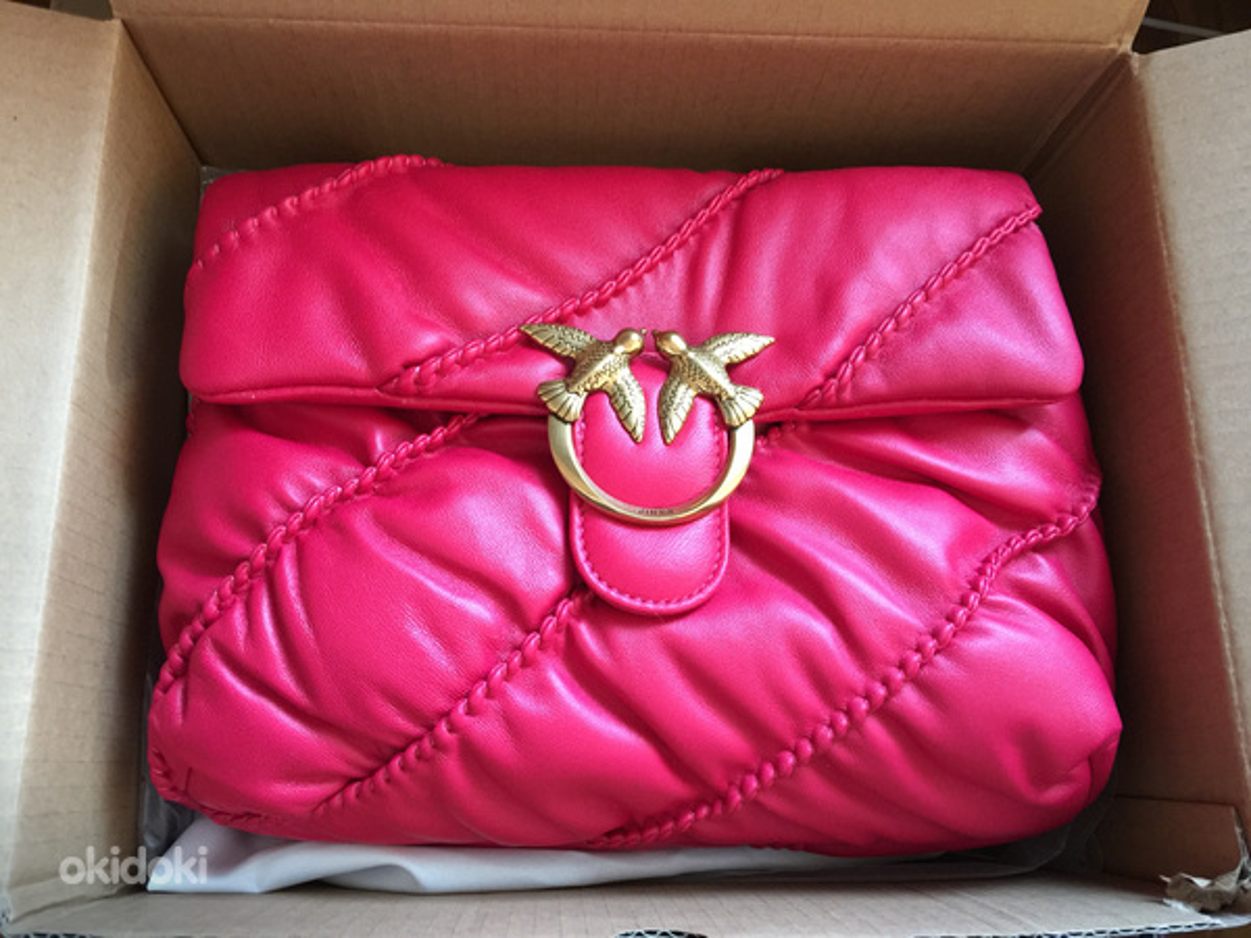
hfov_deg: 61.7
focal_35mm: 29
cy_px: 469
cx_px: 626
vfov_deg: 48.2
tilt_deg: -73.7
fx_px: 1048
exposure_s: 1/17
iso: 125
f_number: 2.2
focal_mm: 4.15
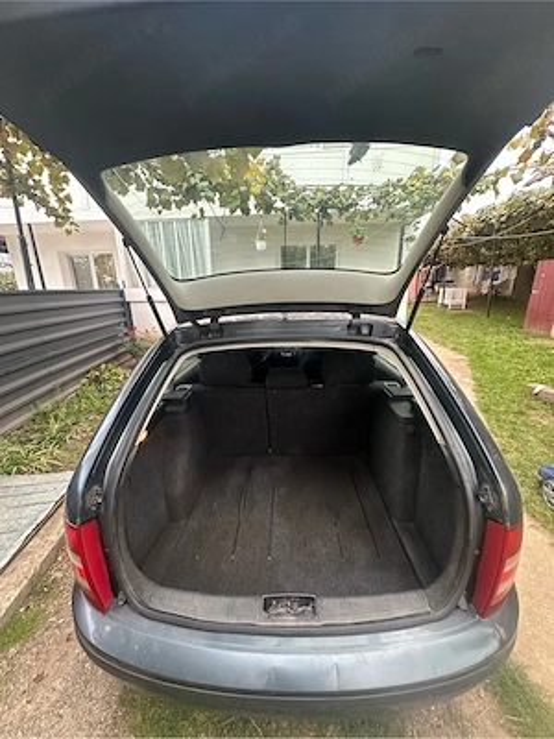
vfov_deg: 102.1
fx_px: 299
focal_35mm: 14
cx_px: 277
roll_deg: +0.4
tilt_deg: -16.4
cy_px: 370
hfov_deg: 85.7
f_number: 2.2
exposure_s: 1/60
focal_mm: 2.22
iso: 500
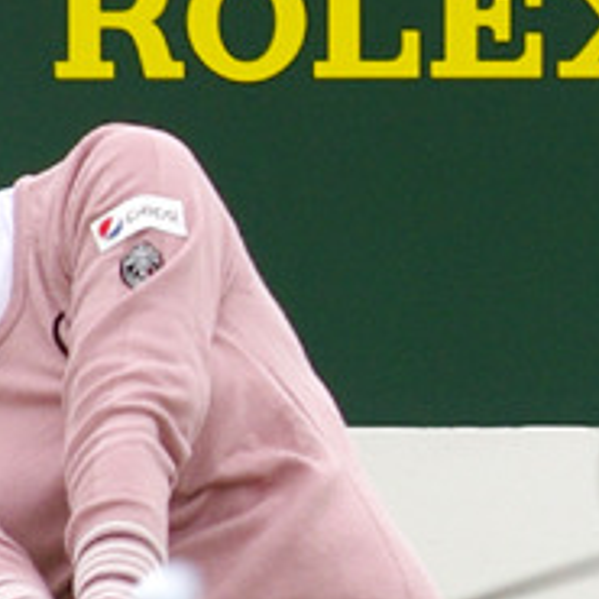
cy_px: 641
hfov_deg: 1.3
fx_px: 26469
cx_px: 62
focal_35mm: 1352
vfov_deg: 1.3
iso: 400
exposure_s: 1/800
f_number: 4
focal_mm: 300
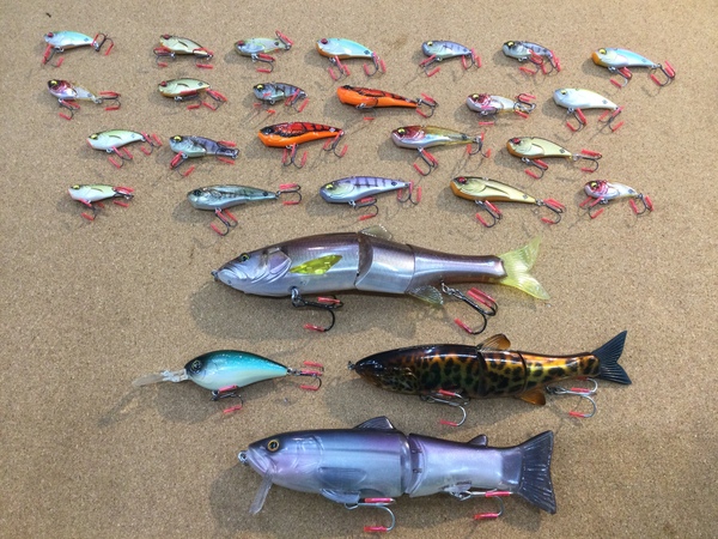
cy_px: 270
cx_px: 359
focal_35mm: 31
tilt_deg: -71.2
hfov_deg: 58.4
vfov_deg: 45.4
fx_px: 643
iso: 32
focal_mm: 3.3
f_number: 2.4
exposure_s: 1/30
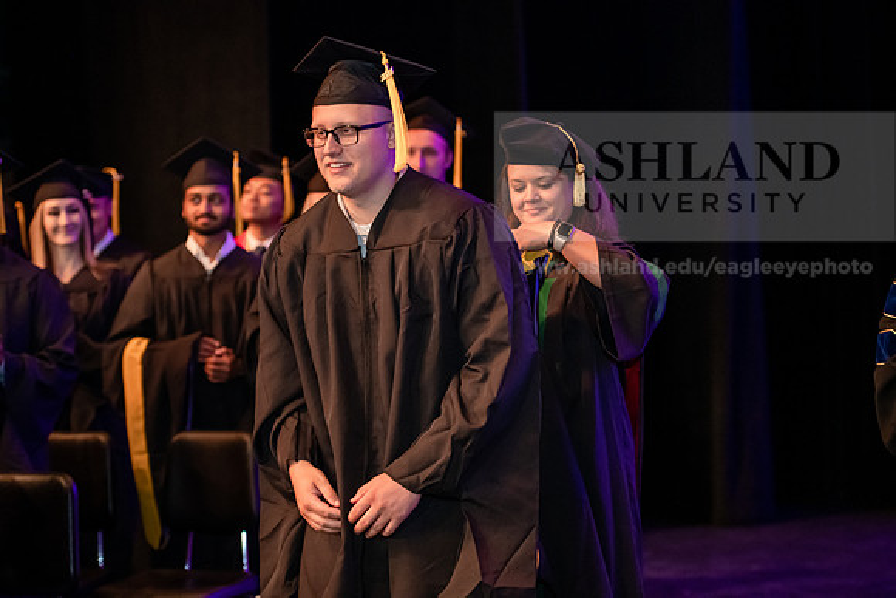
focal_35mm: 86
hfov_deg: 23.6
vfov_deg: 15.9
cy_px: 299
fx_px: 2141
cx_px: 448
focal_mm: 86
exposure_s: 1/200
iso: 3200
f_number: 3.2
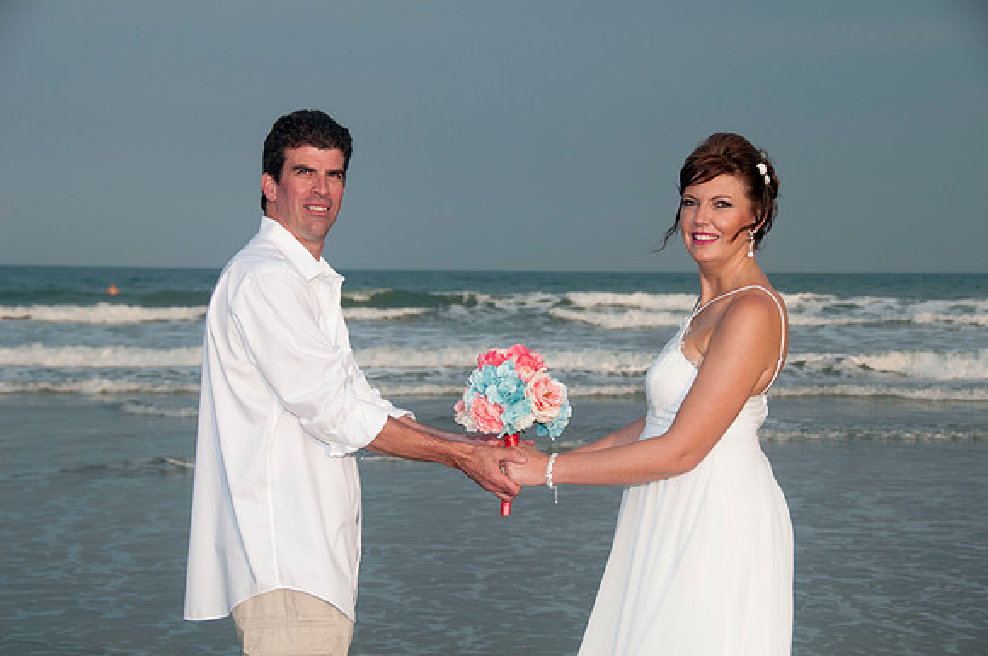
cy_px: 328
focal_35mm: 82
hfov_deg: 24.6
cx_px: 494
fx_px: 2261
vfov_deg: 16.5
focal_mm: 55
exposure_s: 1/250
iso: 100
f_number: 7.1
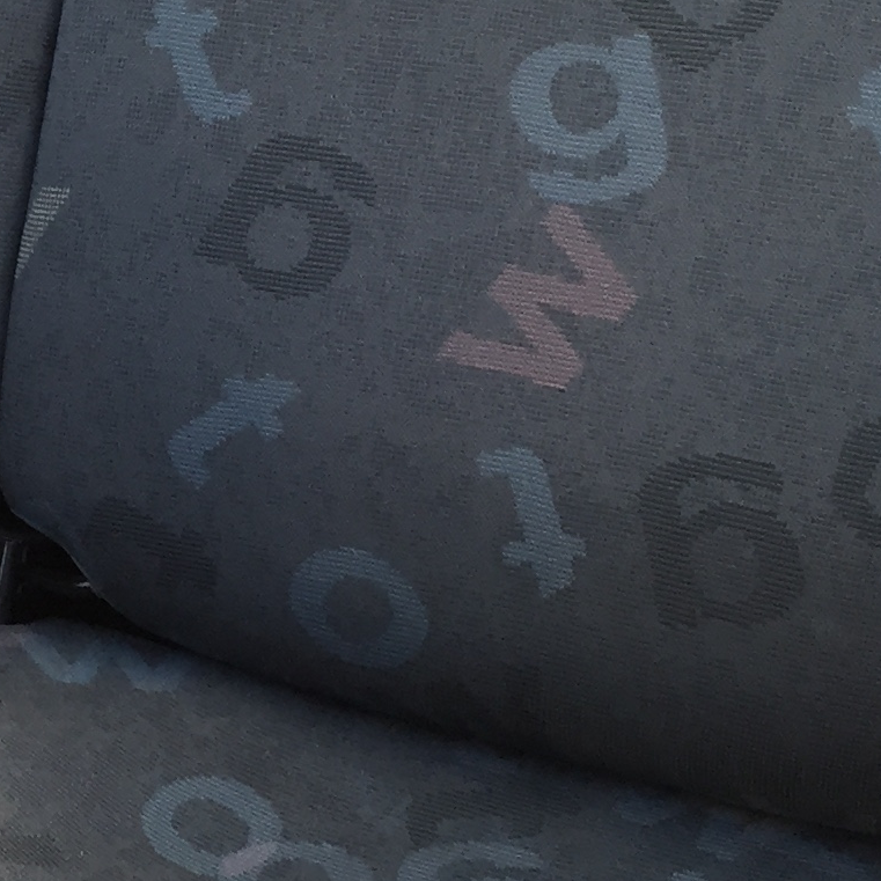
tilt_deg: -19.9
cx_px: -235
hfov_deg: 15.2
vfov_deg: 15.8
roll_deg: +1.5
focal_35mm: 110
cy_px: 431
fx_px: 3167
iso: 32
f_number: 2.2
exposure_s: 1/40
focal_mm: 4.15
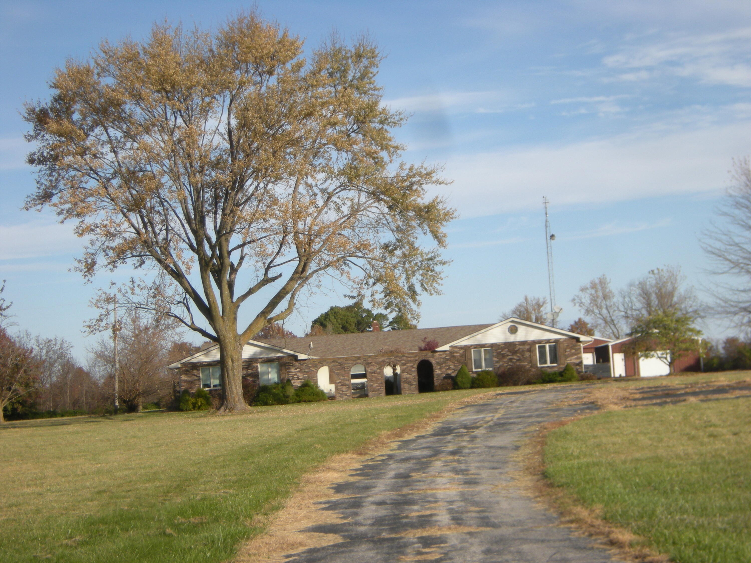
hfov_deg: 25.0
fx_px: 1692
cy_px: 282
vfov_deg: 18.9
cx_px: 376
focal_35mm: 78
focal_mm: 13
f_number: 4.8
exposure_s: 1/376
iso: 64
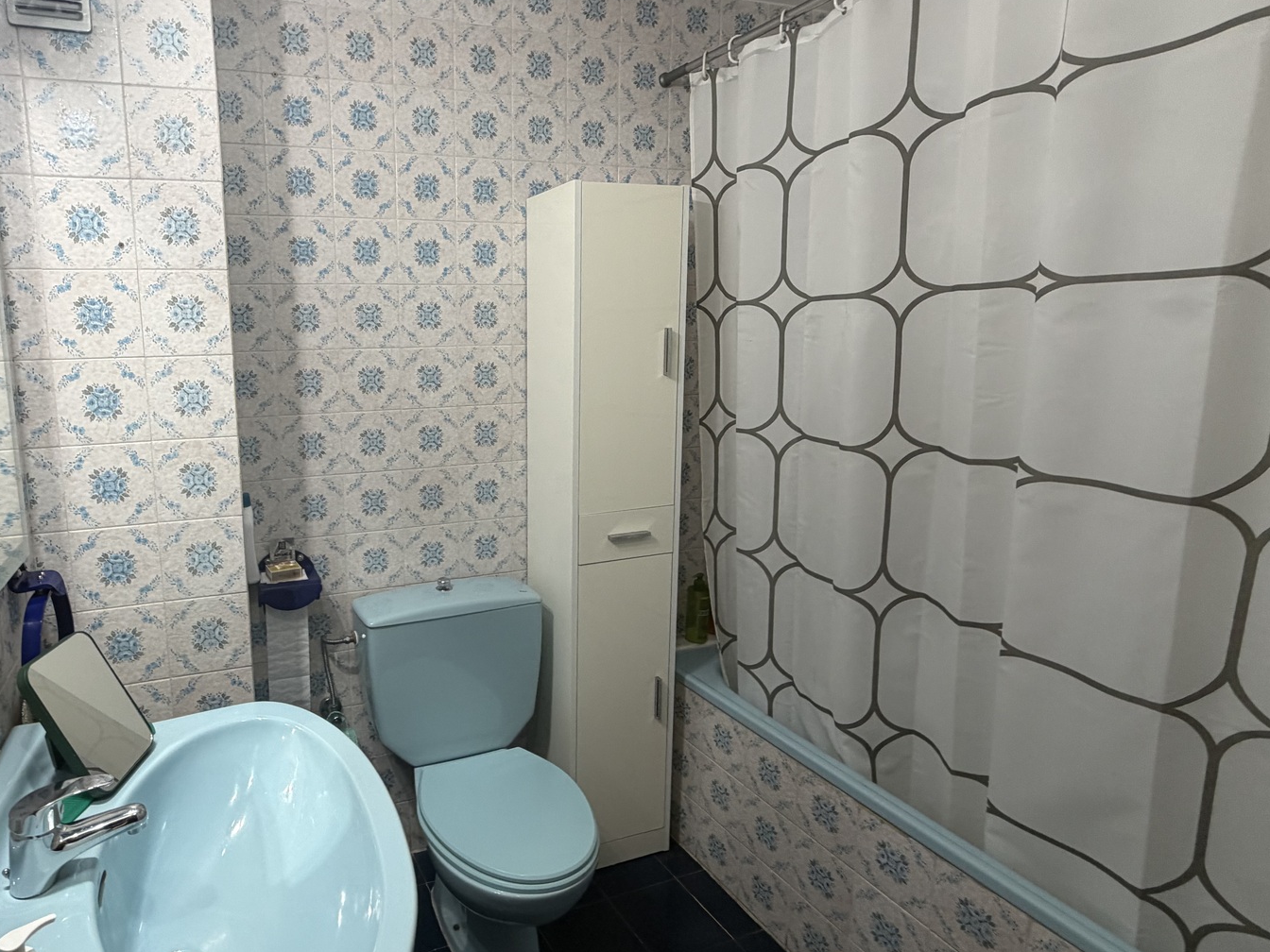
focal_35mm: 20
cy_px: 449
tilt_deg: -8.7
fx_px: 734
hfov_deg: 79.0
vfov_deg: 65.9
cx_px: 420
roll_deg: +2.5
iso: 160
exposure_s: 1/100
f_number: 2.2
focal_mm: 2.22
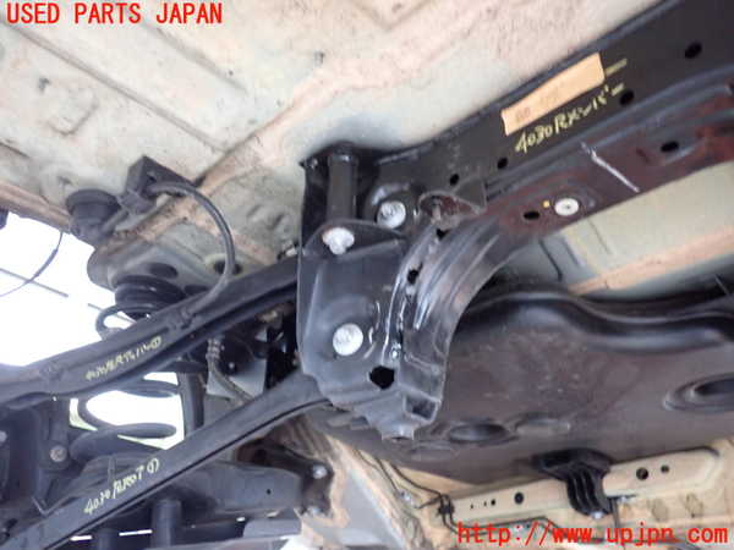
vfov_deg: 46.8
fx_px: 636
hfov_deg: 60.0
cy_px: 275
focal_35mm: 30
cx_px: 367
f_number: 2.3
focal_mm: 5.4
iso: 800
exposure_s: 1/30
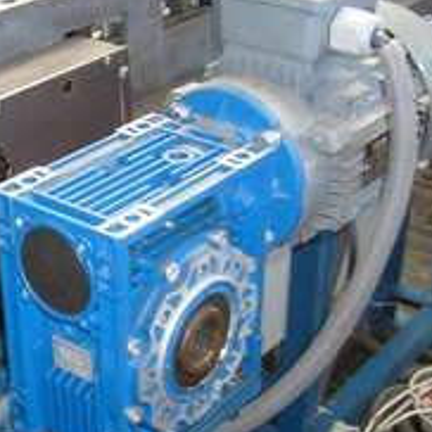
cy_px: 230
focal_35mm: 68
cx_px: 109
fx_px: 960
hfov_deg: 25.1
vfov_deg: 25.4
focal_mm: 5.8
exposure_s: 1/45
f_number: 2.8
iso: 100
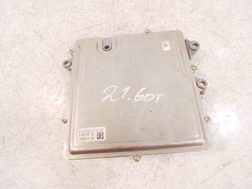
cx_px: 126
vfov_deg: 56.8
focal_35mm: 24
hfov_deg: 71.6
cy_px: 94
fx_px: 175
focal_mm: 12
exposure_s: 1/125
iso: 1600
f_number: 3.5
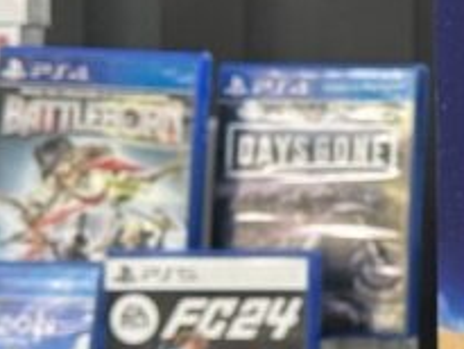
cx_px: 955
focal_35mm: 281
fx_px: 3769
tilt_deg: +1.0
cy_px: -25
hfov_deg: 6.8
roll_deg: -0.4
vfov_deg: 5.3
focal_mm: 6.76
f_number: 1.78
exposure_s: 1/60
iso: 200
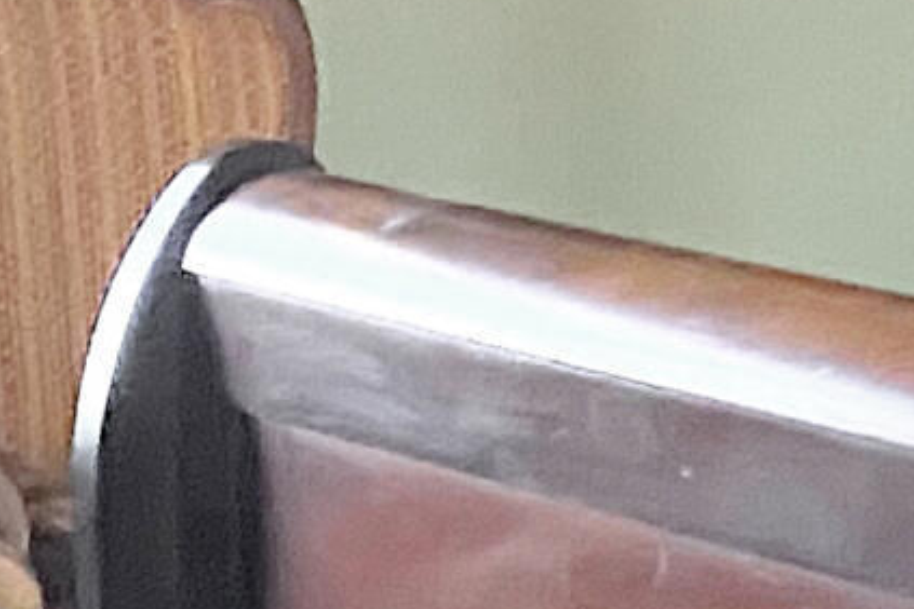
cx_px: 1927
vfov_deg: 7.0
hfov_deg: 9.8
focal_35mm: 192
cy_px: -298
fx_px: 4874
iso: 640
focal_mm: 4.25
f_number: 1.8
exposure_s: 1/33
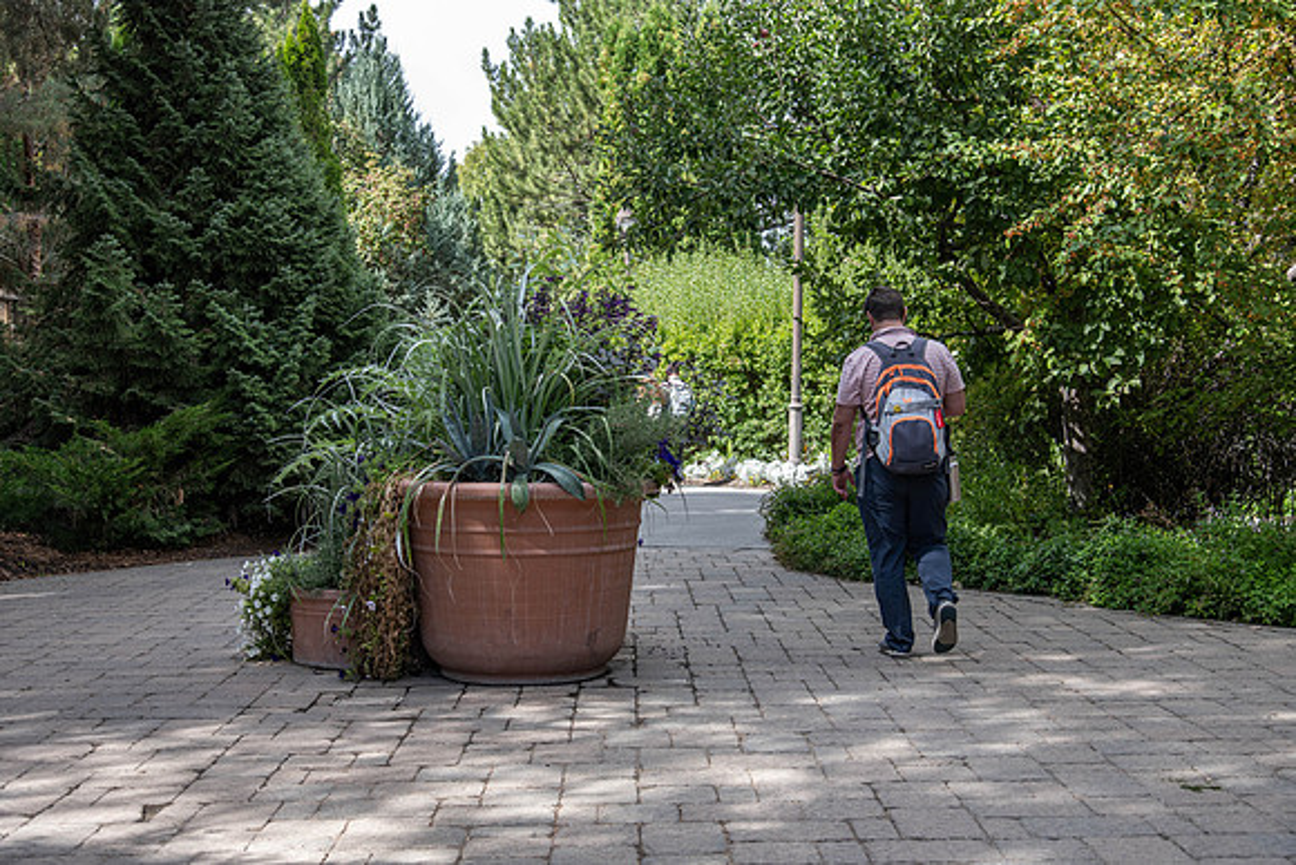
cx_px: 648
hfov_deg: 41.1
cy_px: 432
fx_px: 1728
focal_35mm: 48
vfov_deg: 28.1
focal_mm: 48
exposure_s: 1/250
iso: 200
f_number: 4
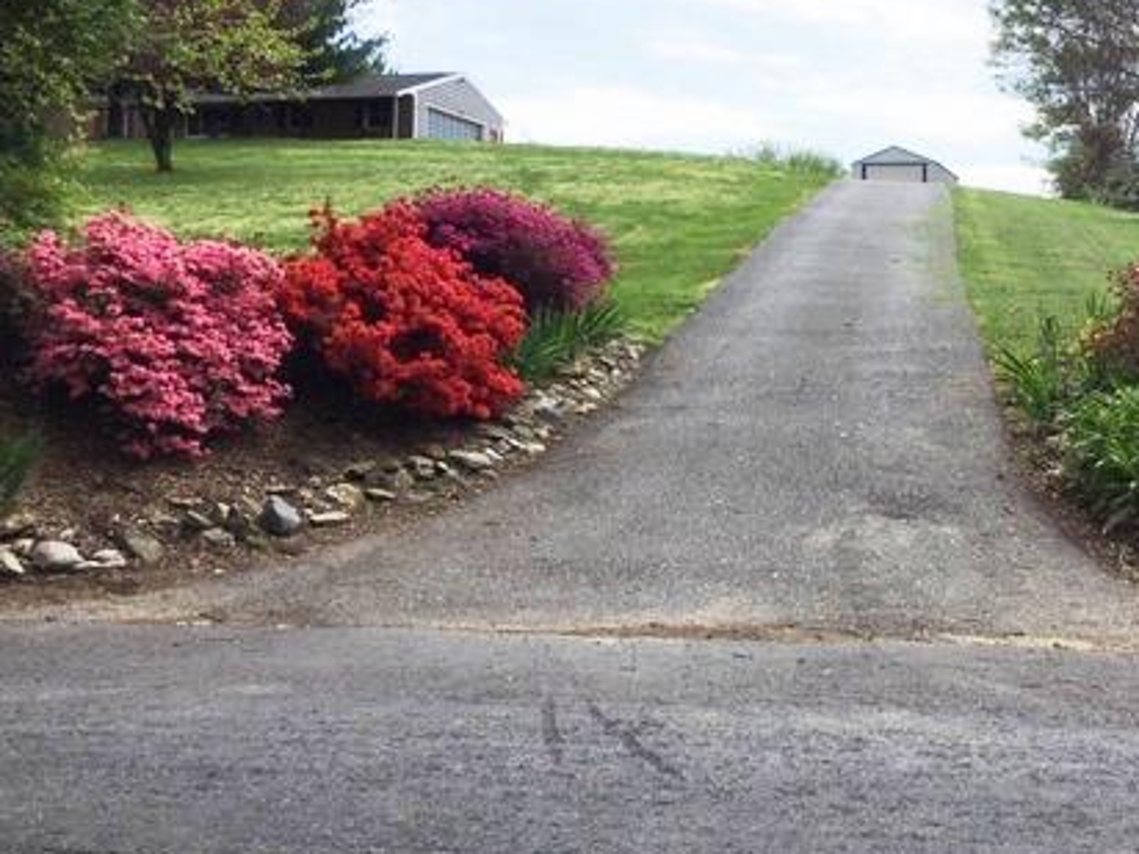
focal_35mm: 45
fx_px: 1481
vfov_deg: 32.0
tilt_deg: +0.0
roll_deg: -2.4
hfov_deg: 41.8
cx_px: 708
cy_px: 315
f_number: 2.2
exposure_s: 1/2198
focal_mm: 4.15
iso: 25
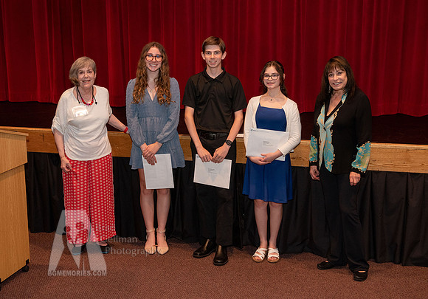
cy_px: 140
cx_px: 209
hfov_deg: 36.5
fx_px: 649
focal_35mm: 54
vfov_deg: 25.9
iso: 1600
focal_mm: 48
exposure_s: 1/100
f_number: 4.5
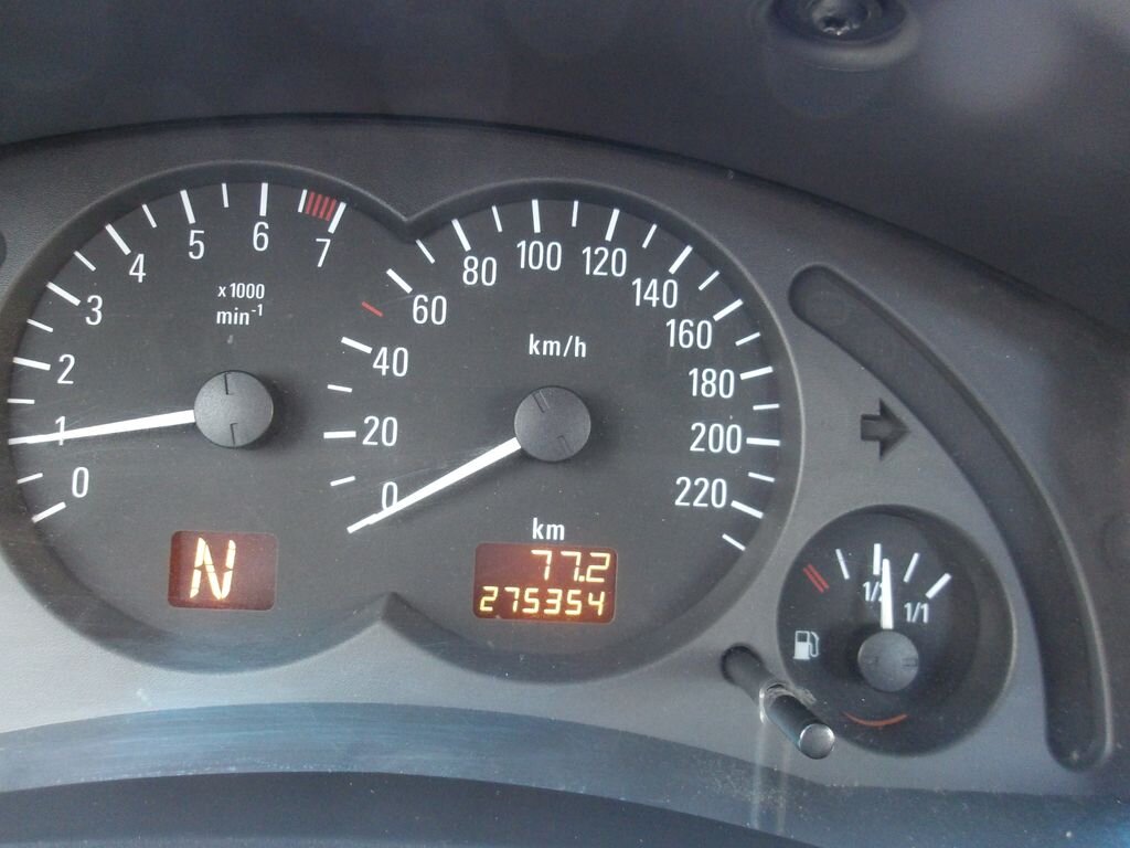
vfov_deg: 51.4
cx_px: 565
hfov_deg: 65.3
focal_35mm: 27
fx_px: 881
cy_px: 424
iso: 707
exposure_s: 1/15
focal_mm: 4.9
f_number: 3
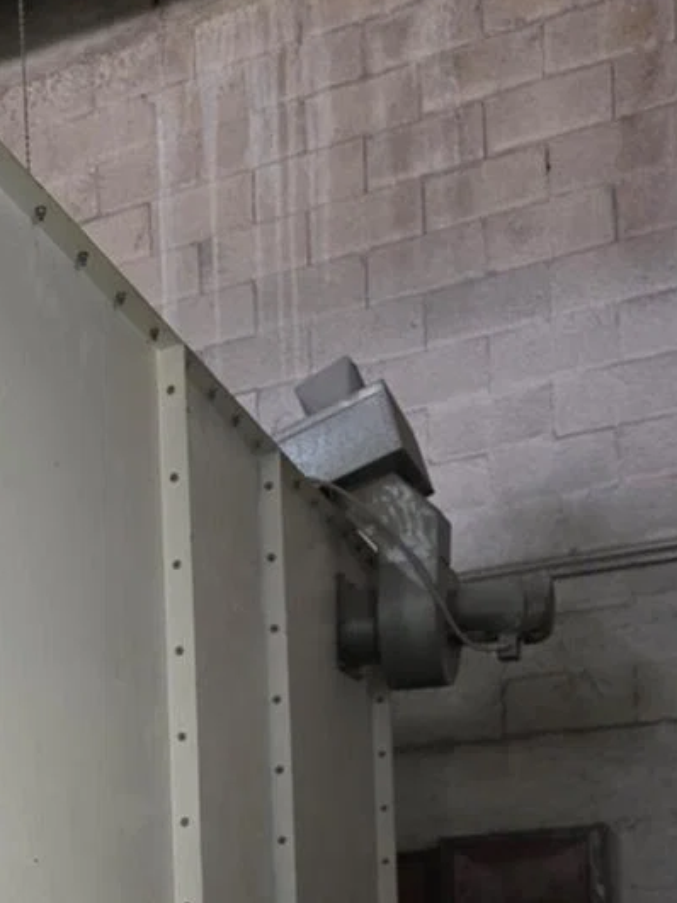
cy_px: 1005
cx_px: 9
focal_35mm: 52
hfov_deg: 26.6
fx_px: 1357
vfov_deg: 32.2
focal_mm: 6.3
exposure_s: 1/120
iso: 640
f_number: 1.7
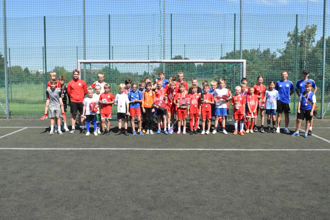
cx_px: 165
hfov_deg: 53.1
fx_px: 330
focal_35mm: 36
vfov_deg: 36.9
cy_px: 110
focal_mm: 24
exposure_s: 1/2000
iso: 5000
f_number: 22
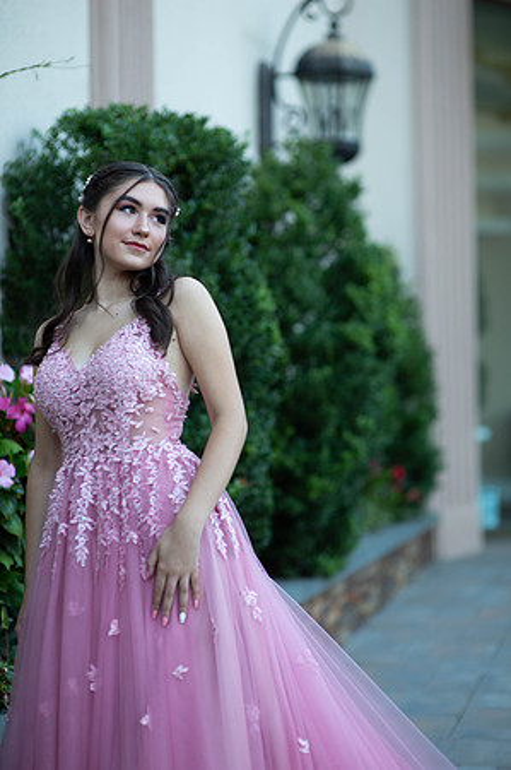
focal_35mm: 85
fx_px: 1814
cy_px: 385
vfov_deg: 23.9
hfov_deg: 16.0
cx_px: 256
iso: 250
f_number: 2
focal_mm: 85
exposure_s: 1/640
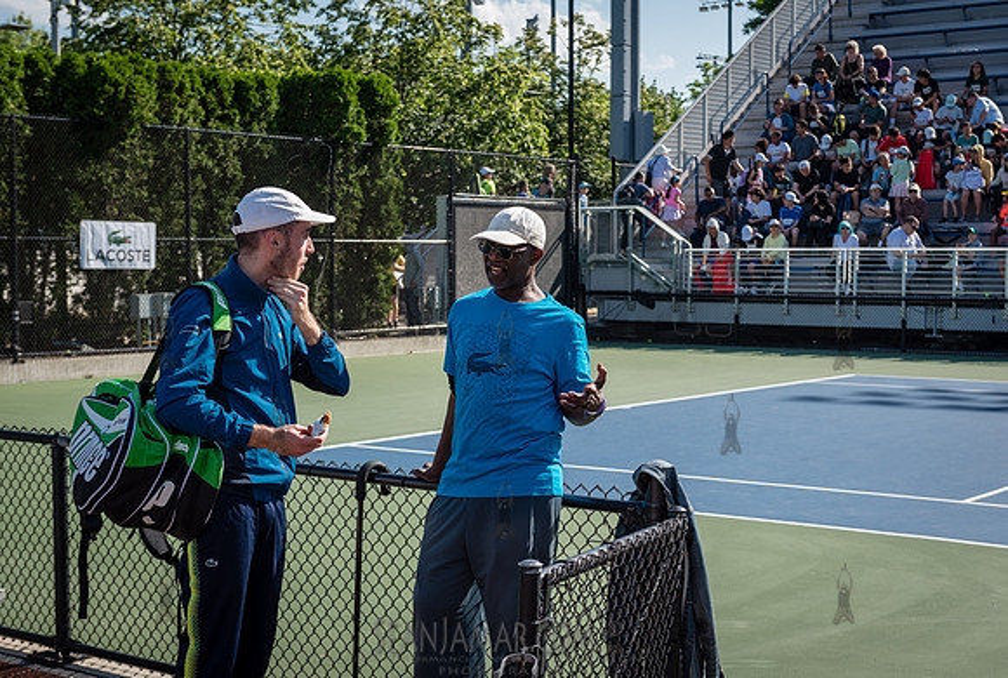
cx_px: 537
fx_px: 1648
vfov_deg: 23.2
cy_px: 358
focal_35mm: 59
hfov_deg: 34.0
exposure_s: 1/640
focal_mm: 55
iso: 200
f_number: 5
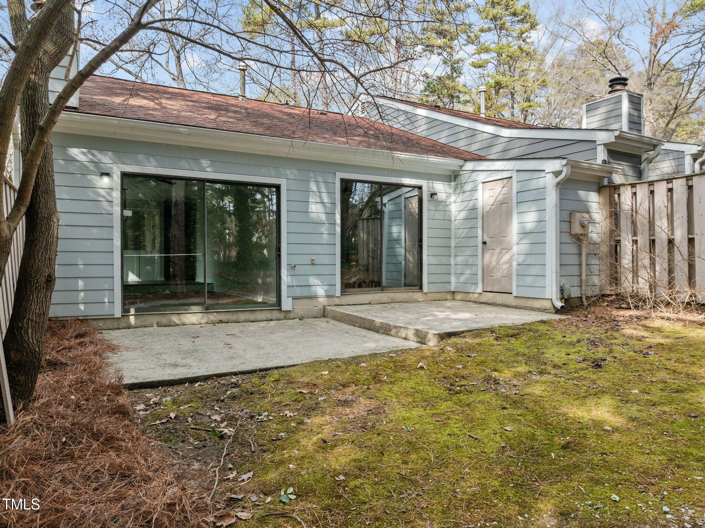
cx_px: 352
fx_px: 488
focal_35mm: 24
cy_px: 264
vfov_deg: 56.8
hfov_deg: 71.6
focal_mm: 12.29
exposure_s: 1/1000
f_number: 2.8
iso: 310
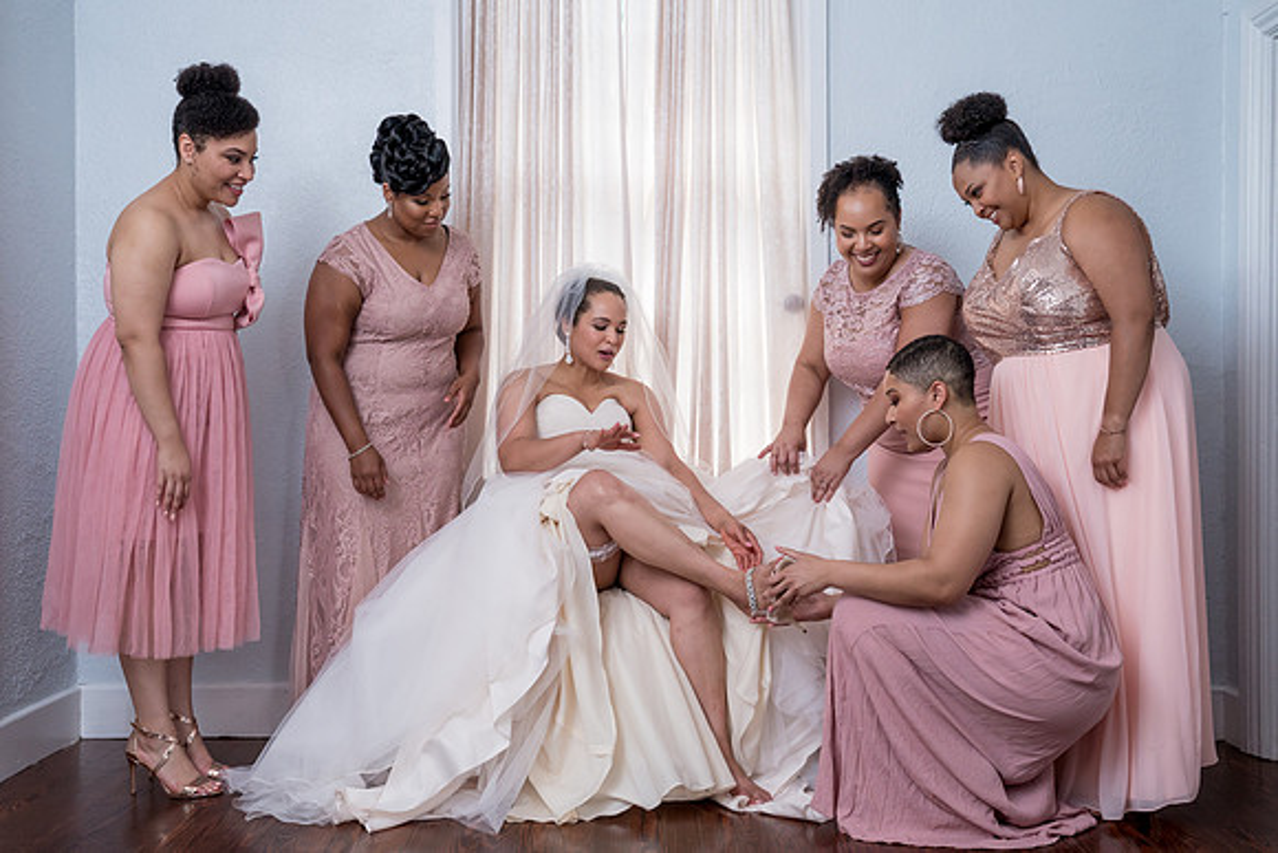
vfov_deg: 35.1
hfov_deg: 50.7
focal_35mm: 38
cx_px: 608
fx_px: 1347
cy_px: 412
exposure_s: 1/160
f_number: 6.3
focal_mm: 35
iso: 1250
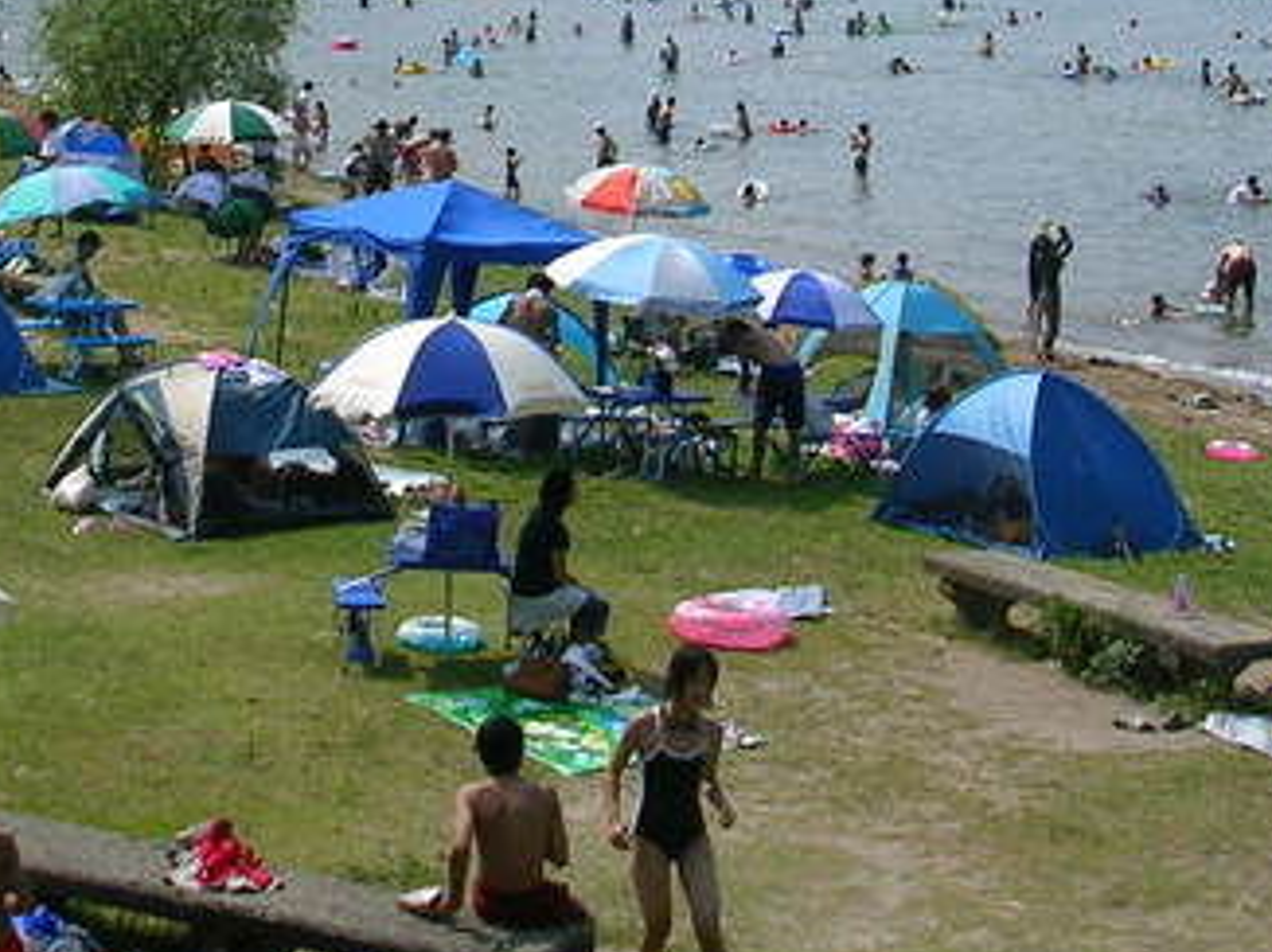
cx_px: 486
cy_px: -76
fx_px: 3488
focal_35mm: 95
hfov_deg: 20.6
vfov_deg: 15.2
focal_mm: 5.8
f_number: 5.6
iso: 50
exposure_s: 1/466
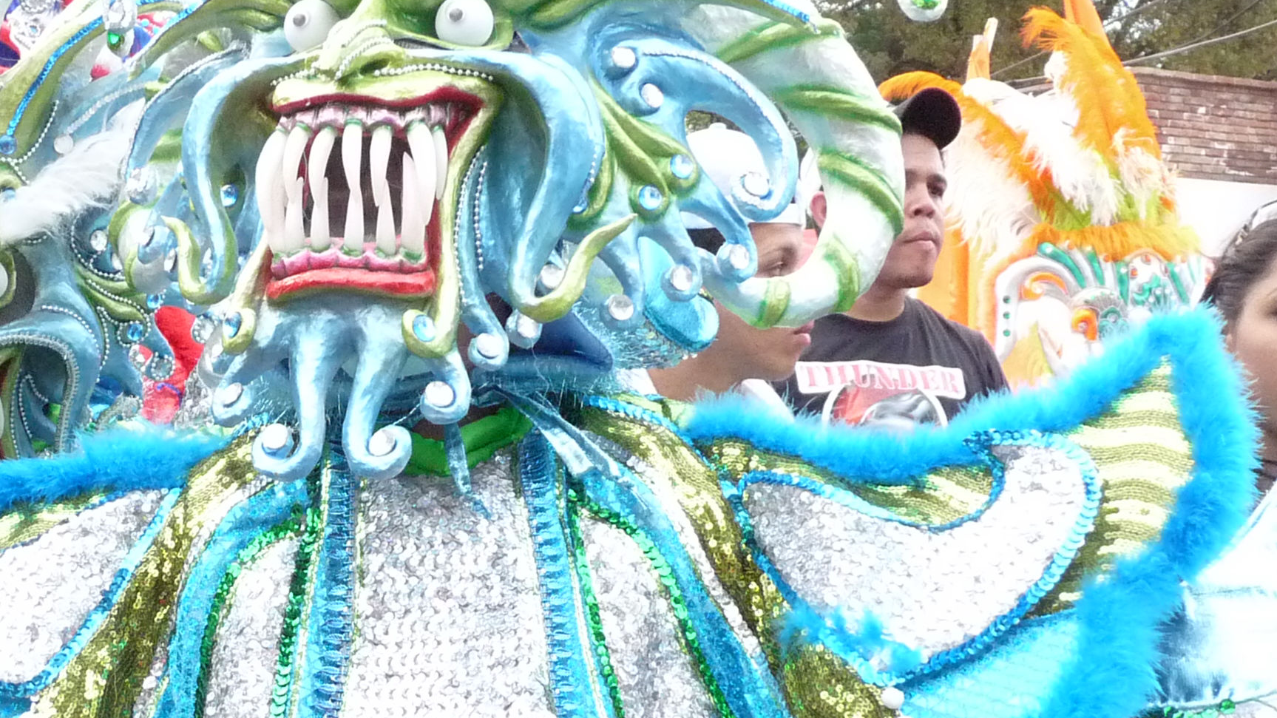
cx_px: 331
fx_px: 2133
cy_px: 457
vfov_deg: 19.1
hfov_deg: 32.7
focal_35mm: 63
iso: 400
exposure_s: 1/200
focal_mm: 4.8
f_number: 2.8
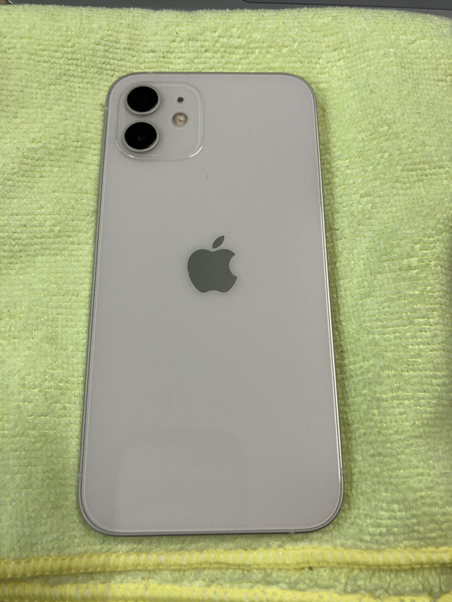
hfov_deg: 49.7
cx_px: 226
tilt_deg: -73.0
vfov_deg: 63.4
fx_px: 487
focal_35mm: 28
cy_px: 301
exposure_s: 1/120
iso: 64
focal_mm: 3.99
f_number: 1.8
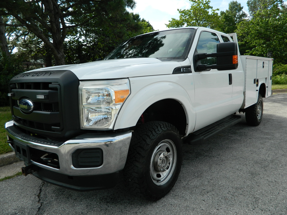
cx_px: 144
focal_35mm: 25
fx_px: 207
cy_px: 108
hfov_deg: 69.4
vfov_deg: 54.9
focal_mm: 4.5
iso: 80
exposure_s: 1/640
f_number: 3.1
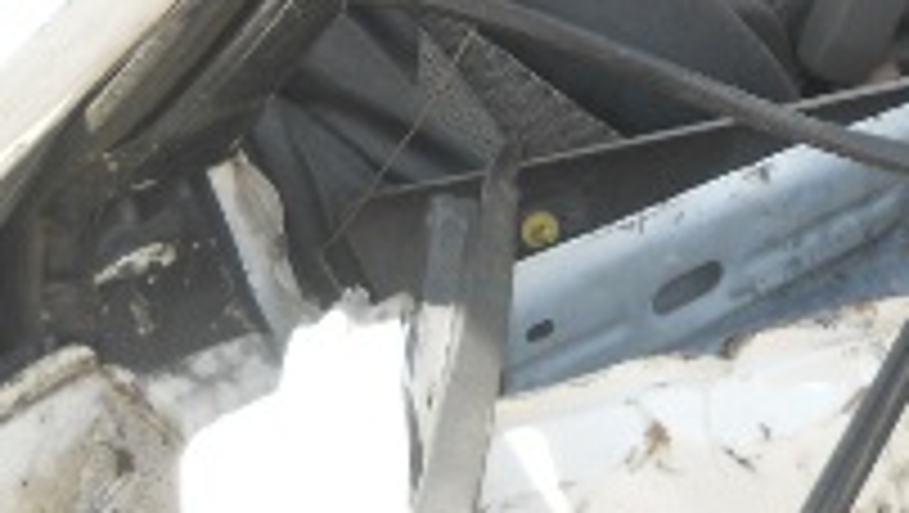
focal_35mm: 102
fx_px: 2460
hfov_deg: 20.3
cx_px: 893
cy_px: -130
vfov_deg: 11.6
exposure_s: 1/250
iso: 80
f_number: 3.1
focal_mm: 6.72
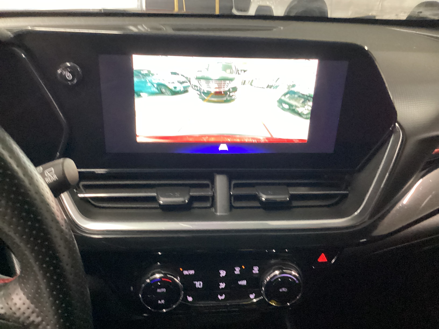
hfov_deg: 58.4
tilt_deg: -28.8
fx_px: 393
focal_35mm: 31
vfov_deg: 45.4
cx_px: 220
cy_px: 164
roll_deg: -4.9
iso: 640
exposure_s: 1/30
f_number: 2.4
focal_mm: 3.3
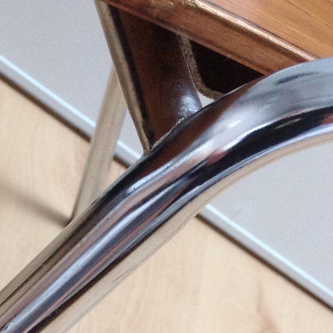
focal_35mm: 115
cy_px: 420
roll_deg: -44.1
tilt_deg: -40.1
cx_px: 34
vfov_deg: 14.6
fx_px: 1252
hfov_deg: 15.0
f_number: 2.4
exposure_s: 1/15
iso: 125
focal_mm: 4.28
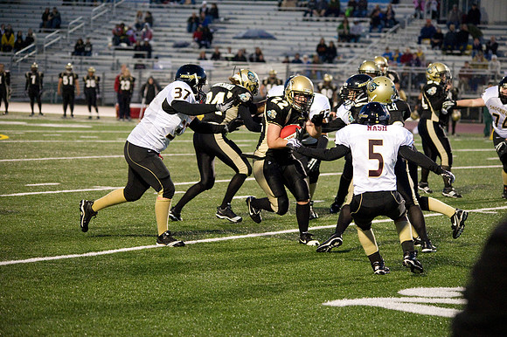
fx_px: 2393
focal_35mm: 170
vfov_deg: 8.1
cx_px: 254
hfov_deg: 12.1
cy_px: 168
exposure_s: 1/800
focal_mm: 170
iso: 12800
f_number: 5
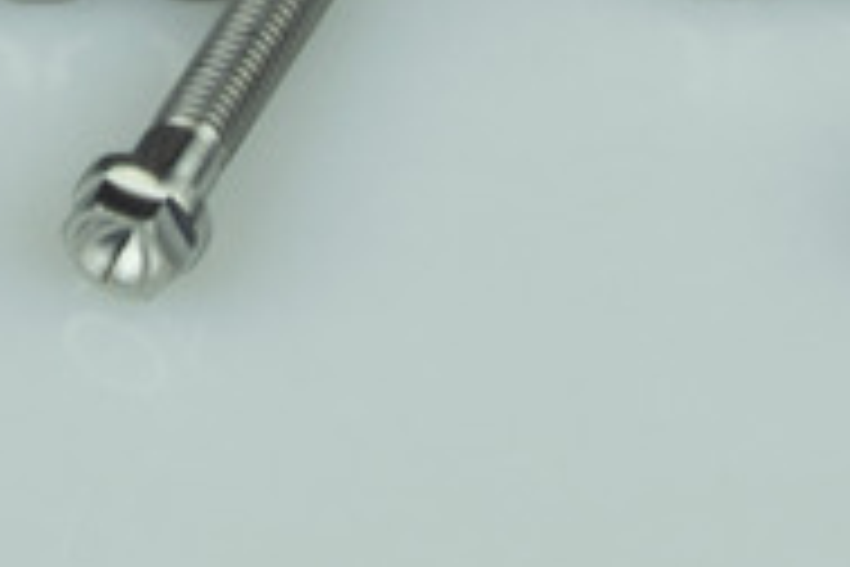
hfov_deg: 4.9
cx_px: 171
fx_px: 9892
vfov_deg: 3.3
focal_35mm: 419
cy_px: -367
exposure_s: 1/250
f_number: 8
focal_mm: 66
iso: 250
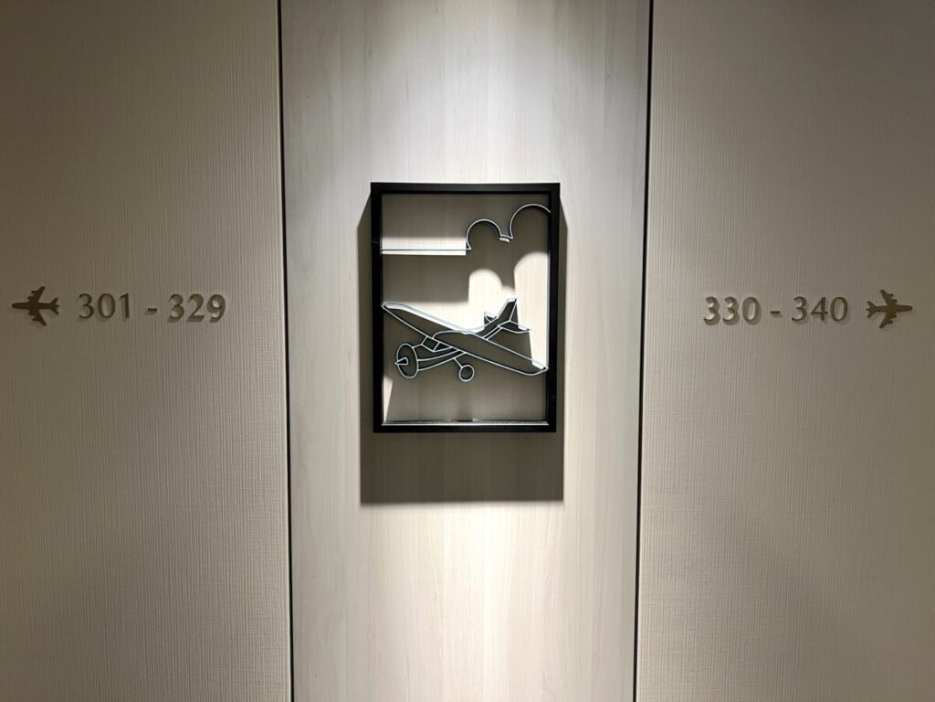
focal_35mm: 26
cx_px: 468
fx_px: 702
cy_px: 351
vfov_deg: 53.1
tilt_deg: -4.1
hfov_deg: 67.3
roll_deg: -0.1
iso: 64
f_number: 1.5
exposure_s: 1/50
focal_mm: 5.7
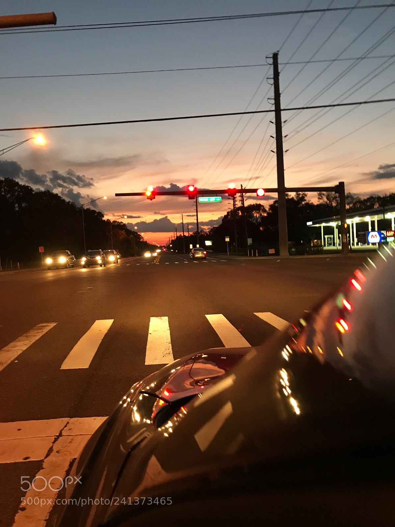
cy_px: 264
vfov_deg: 63.4
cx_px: 198
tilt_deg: -3.0
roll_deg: +0.7
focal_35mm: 28
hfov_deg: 49.7
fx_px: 426
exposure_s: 1/13
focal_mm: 3.99
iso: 100
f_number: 1.8
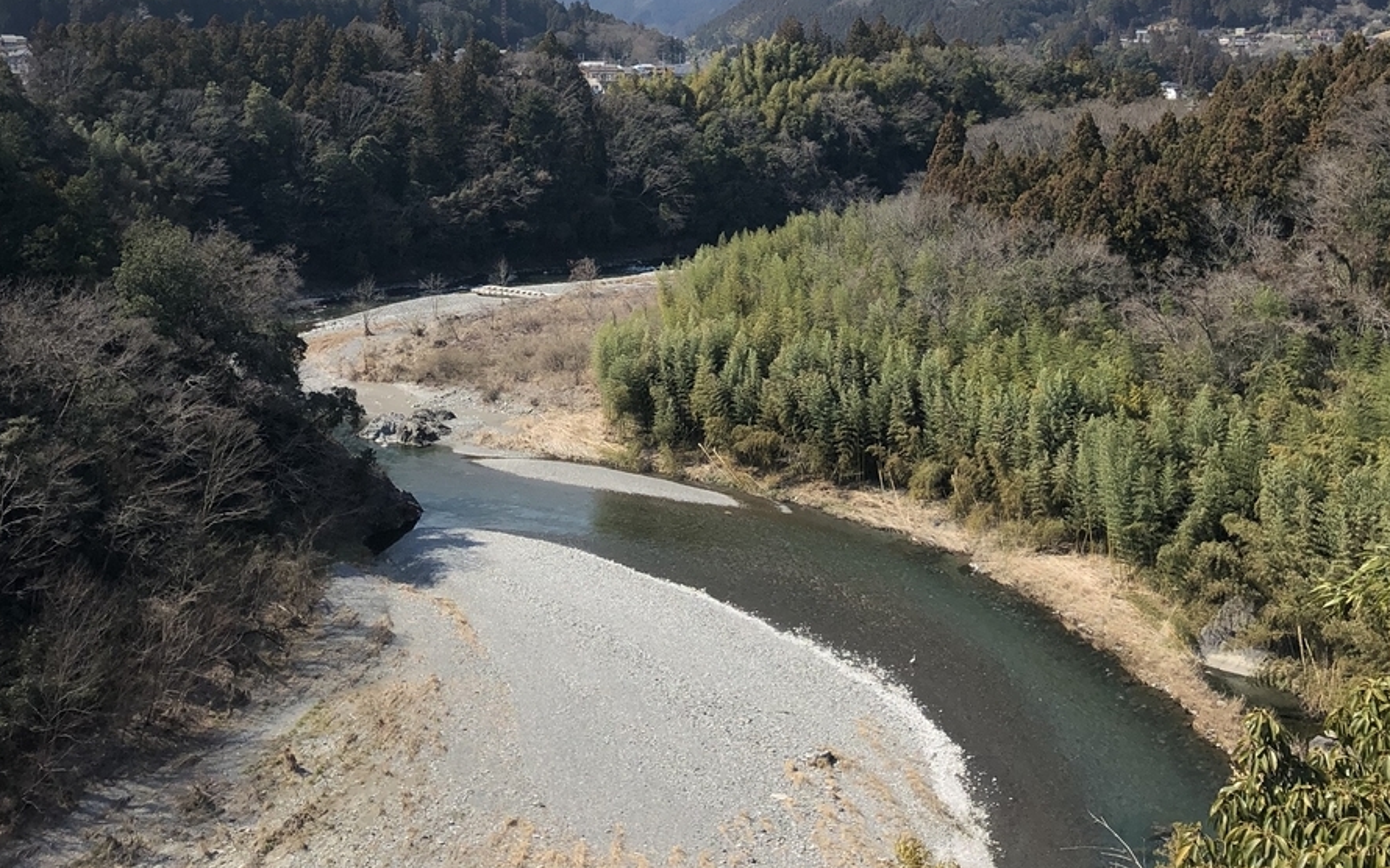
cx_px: 698
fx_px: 1515
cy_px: 33
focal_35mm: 40
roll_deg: +0.7
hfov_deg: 49.3
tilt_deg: +1.2
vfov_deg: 30.1
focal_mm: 4
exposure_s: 1/2183
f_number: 1.8
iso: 20
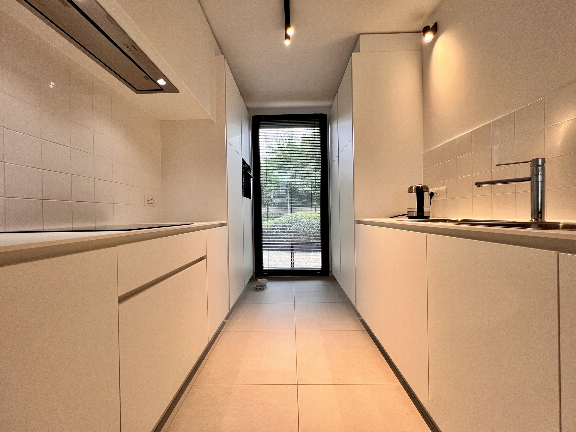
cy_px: 216
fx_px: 216
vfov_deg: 89.9
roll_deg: +0.8
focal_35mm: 13
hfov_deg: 106.2
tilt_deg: -0.9
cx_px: 288
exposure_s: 1/100
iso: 160
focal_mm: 1.57
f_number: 1.8
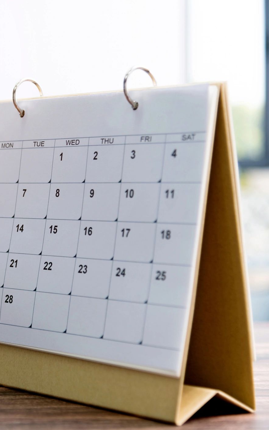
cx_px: -29
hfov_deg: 12.8
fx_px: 1173
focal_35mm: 100
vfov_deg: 20.8
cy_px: 215
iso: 100
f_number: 4
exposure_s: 1/50
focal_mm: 65
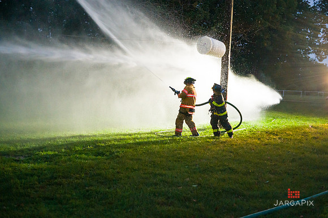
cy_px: 109
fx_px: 437
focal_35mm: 48
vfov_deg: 28.0
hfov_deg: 41.1
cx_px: 164
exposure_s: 1/200
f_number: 3.2
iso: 6400
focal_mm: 48
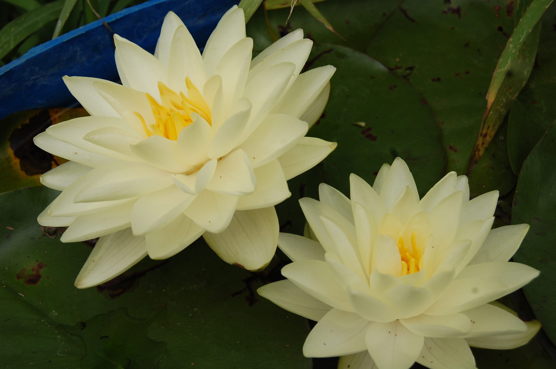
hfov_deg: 35.1
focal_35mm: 57
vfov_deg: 23.7
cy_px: 184
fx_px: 880
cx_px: 278
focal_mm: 38
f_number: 9
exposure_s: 1/320
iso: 200
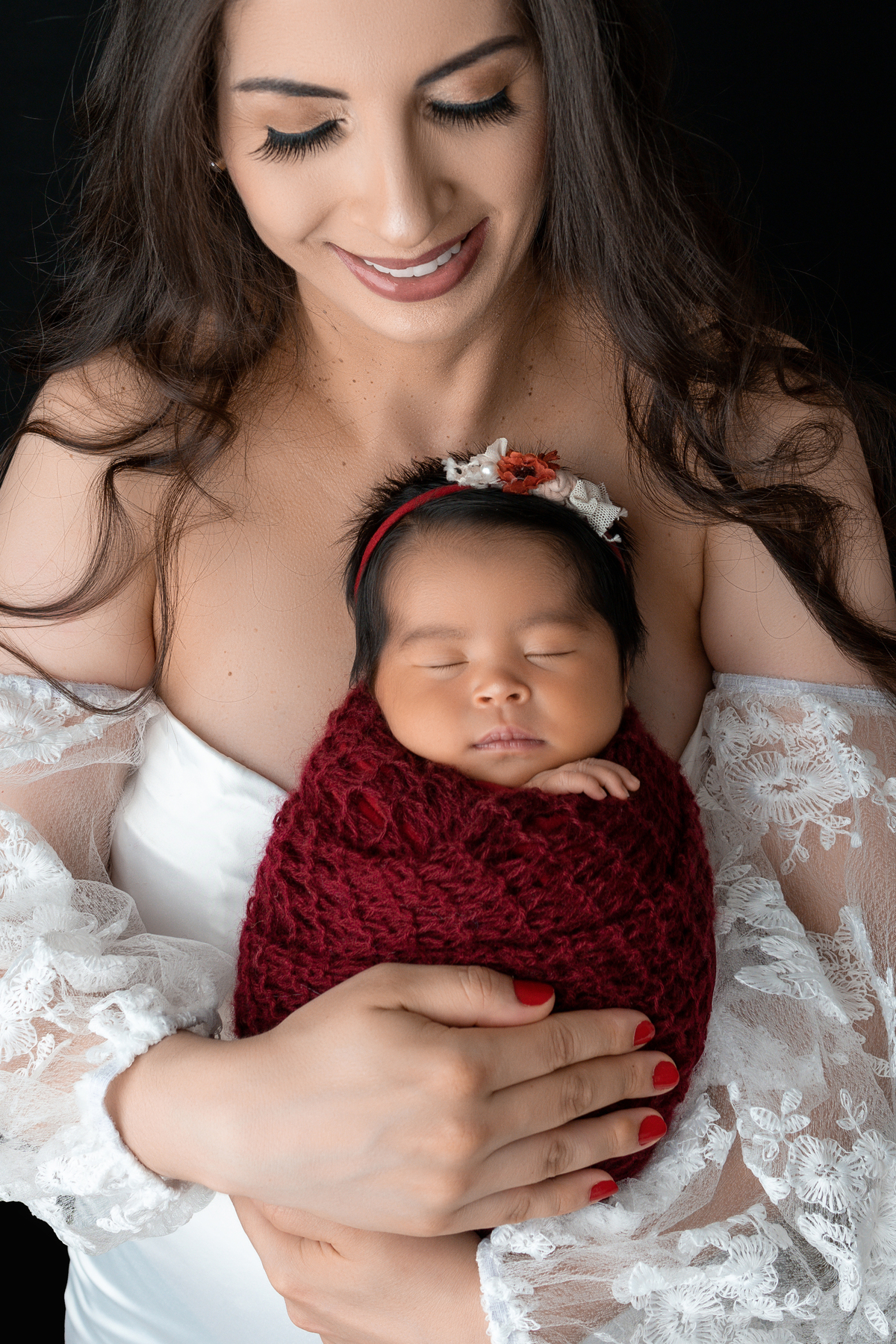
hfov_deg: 46.4
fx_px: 1045
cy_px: 672
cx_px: 448
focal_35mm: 28
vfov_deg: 65.5
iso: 100
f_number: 5.6
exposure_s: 1/160
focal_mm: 28
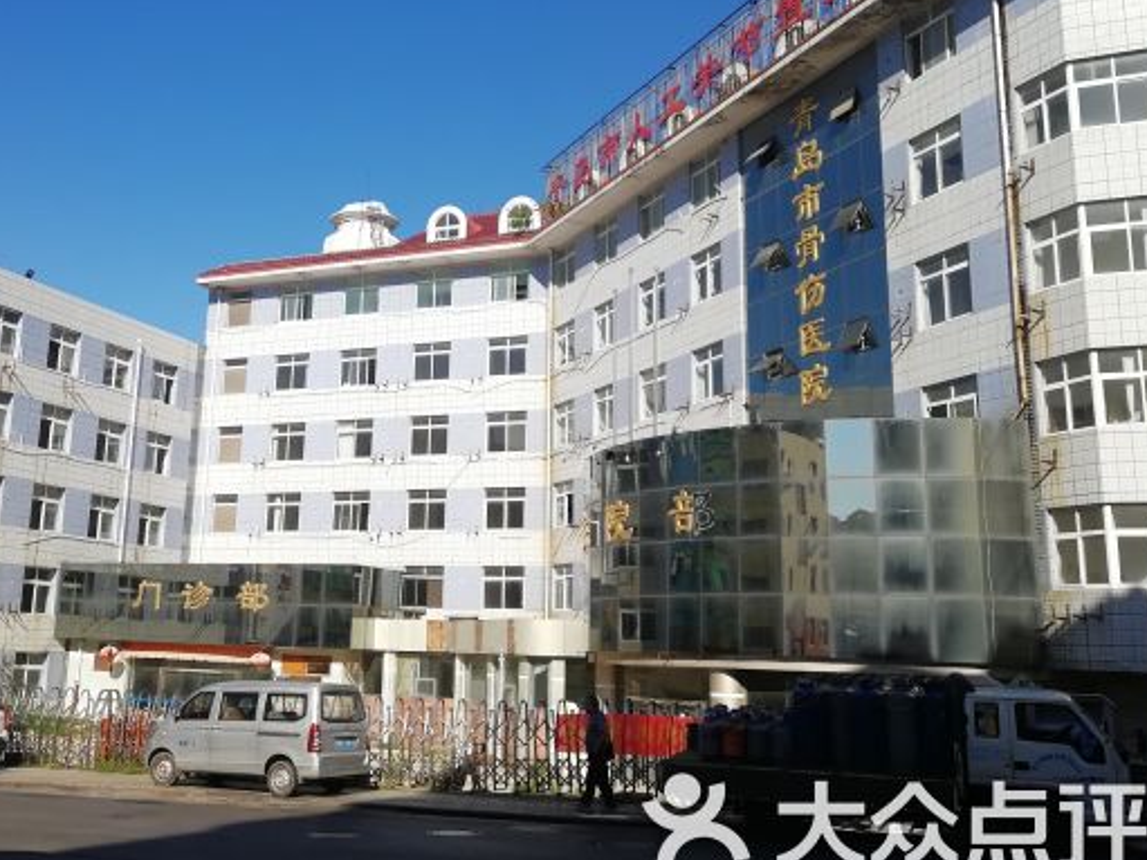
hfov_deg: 49.6
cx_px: 420
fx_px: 1226
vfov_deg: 38.5
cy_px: 354
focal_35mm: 37
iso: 50
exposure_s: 1/1667
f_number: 1.8
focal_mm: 3.83
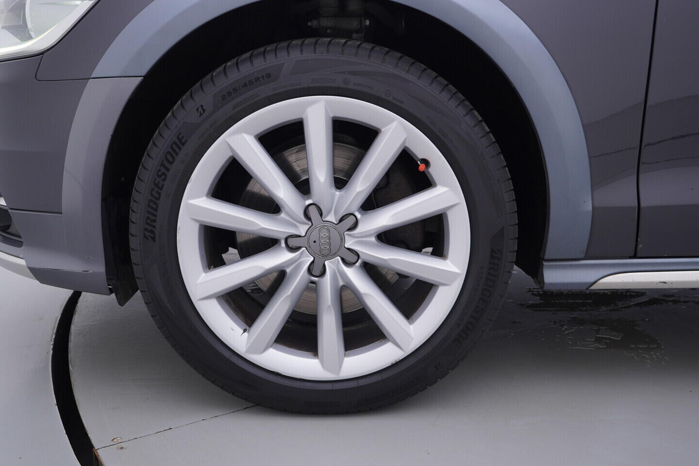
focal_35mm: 36
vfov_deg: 36.9
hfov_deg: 53.1
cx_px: 350
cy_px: 233
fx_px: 699
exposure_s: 1/60
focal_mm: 24
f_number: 3.5
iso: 125
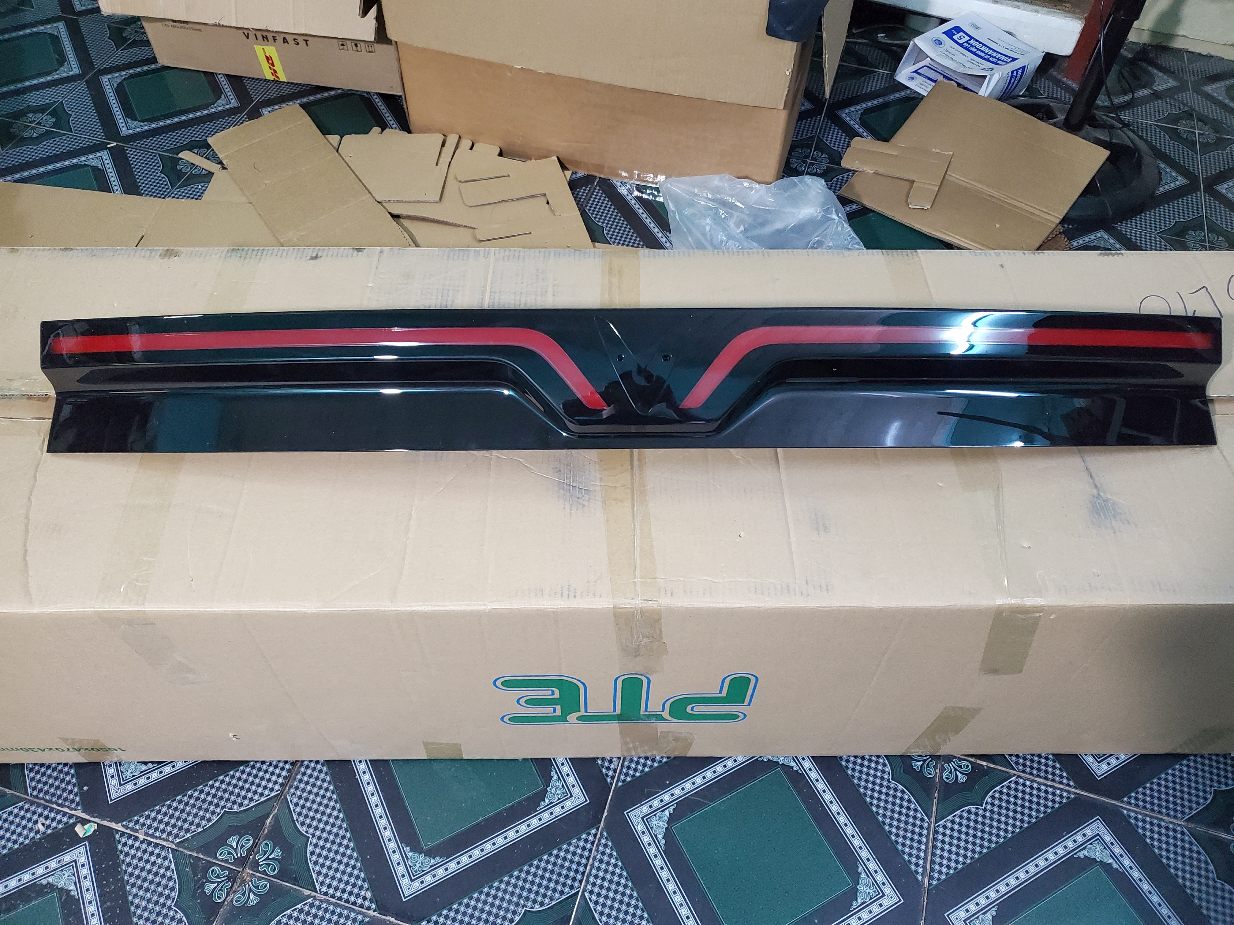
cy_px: 462
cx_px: 617
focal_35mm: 26
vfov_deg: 53.1
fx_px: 927
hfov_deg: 67.3
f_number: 1.5
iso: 640
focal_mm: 4.3
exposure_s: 1/50
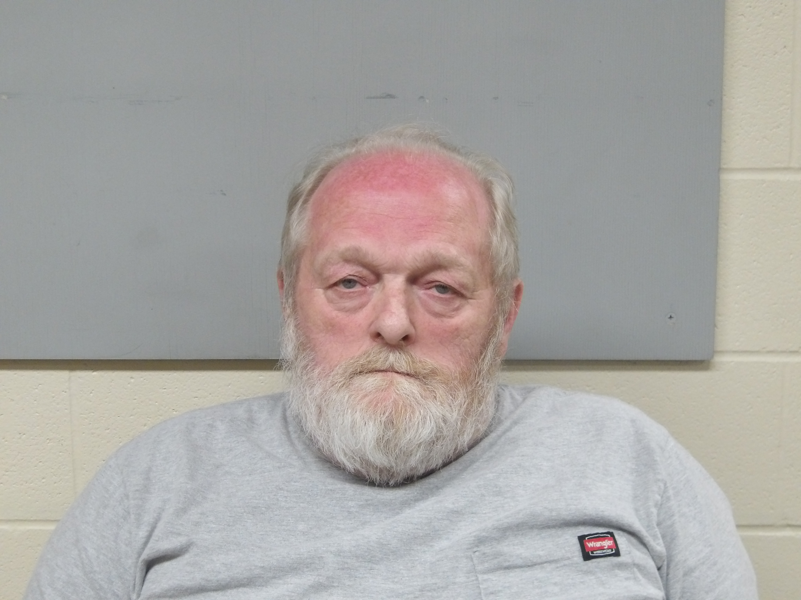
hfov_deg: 36.2
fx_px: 1226
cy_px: 300
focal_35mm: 53
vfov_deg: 27.5
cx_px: 400
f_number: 4.2
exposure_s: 1/60
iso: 800
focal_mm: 9.4
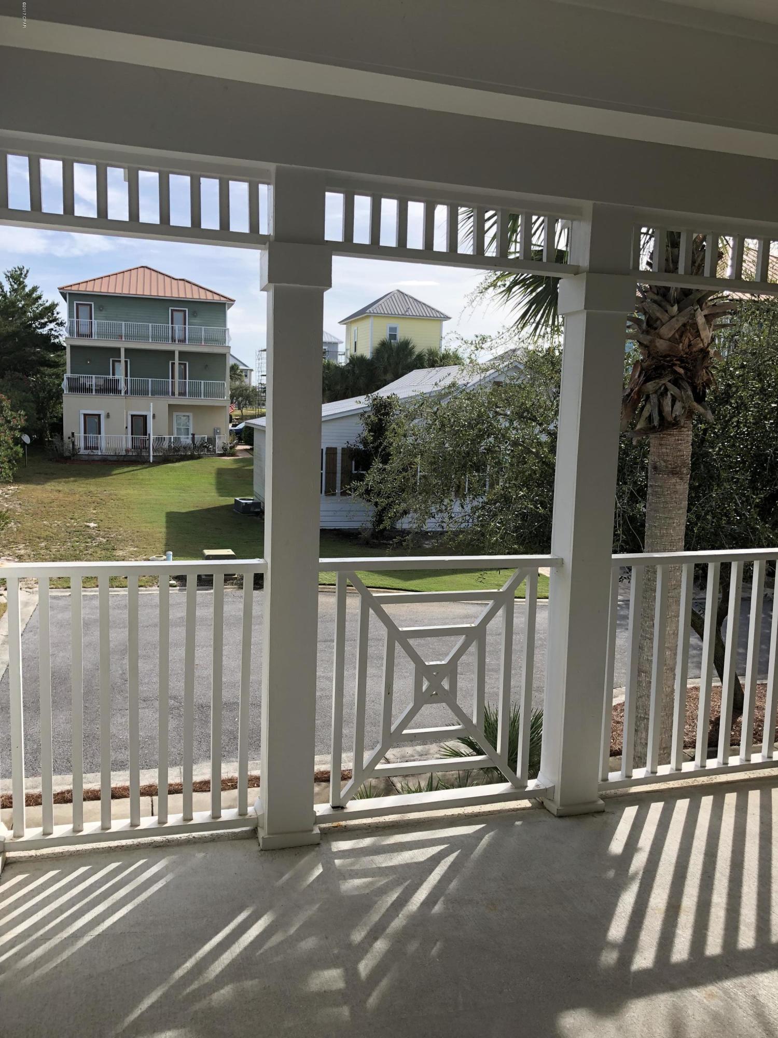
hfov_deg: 48.2
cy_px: 519
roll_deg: -1.3
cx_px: 389
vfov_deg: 61.7
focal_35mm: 29
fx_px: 869
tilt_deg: -7.3
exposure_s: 1/1143
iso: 20
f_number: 1.8
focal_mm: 3.99
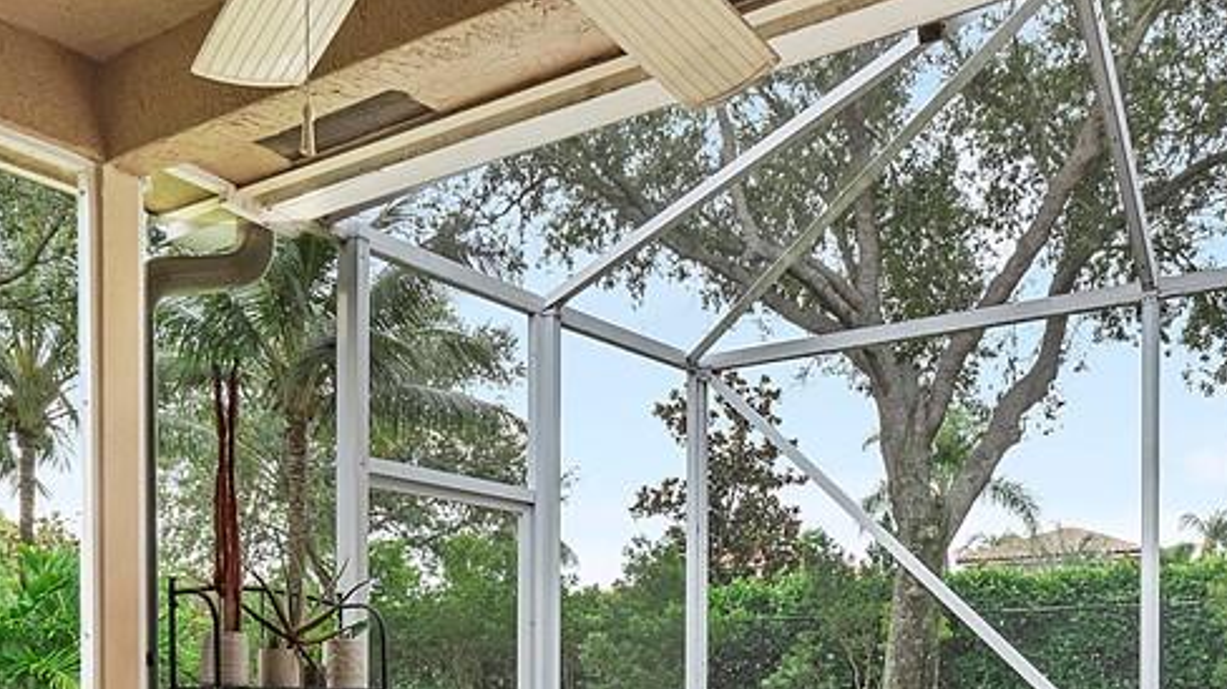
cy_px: 684
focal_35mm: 35
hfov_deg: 56.2
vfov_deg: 31.3
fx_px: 1138
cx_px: 739
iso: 200
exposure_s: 1/25
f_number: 10
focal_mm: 10
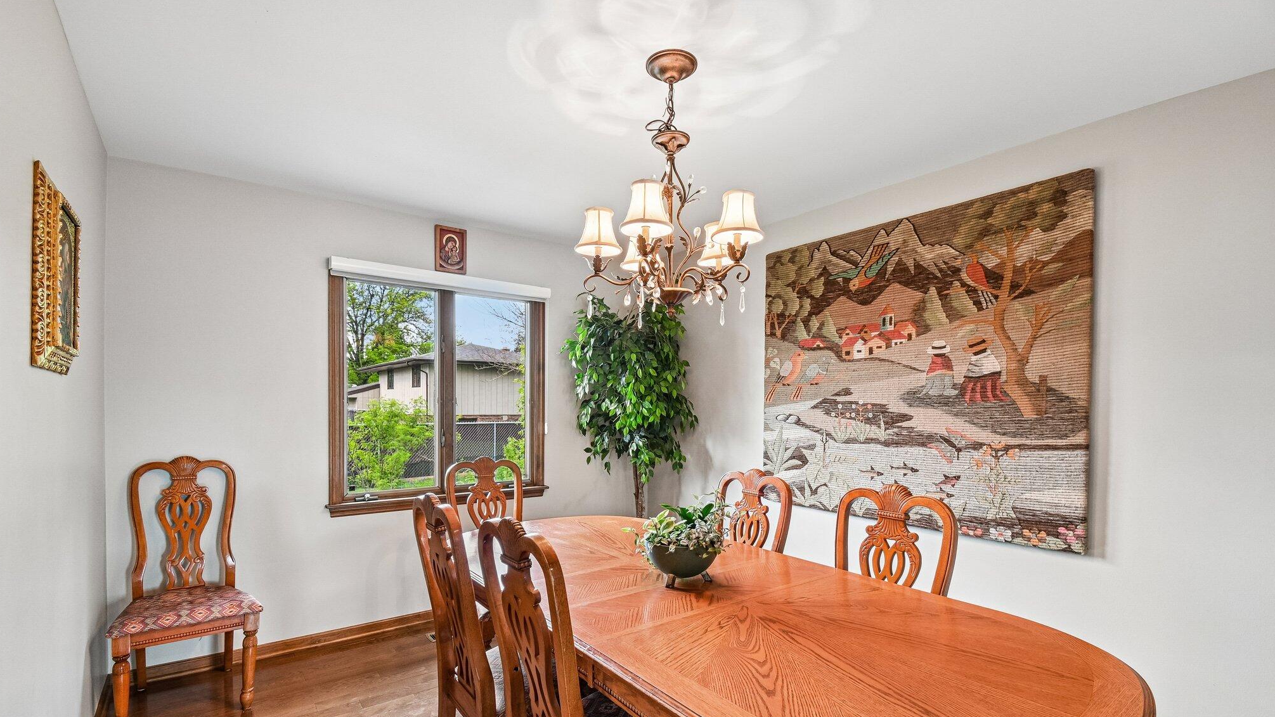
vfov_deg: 66.7
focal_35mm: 16
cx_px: 630
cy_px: 416
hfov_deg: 99.4
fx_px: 541
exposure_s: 1/13
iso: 400
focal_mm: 10
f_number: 8
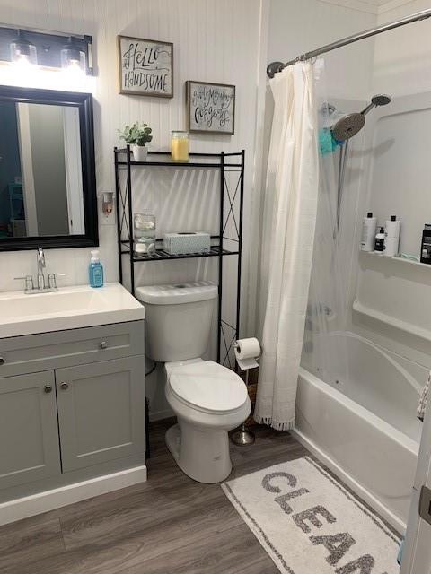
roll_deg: -2.2
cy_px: 287
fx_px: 432
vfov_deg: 67.3
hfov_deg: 53.1
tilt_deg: -13.6
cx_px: 216
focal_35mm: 26
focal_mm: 4.25
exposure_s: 1/60
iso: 50
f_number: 1.8
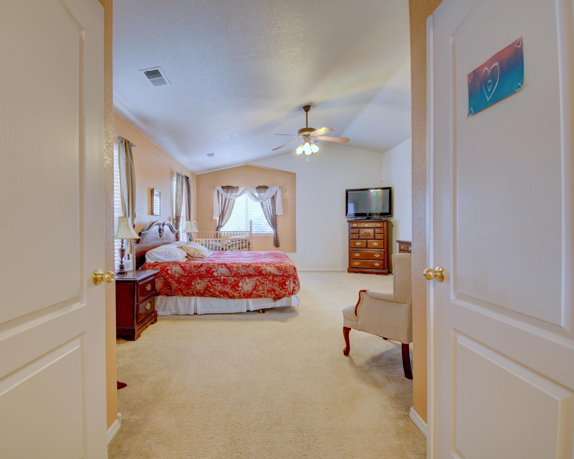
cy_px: 229
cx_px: 270
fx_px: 289
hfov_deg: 89.5
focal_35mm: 17
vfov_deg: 77.0
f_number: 4.5
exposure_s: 1/5
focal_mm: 10
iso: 100
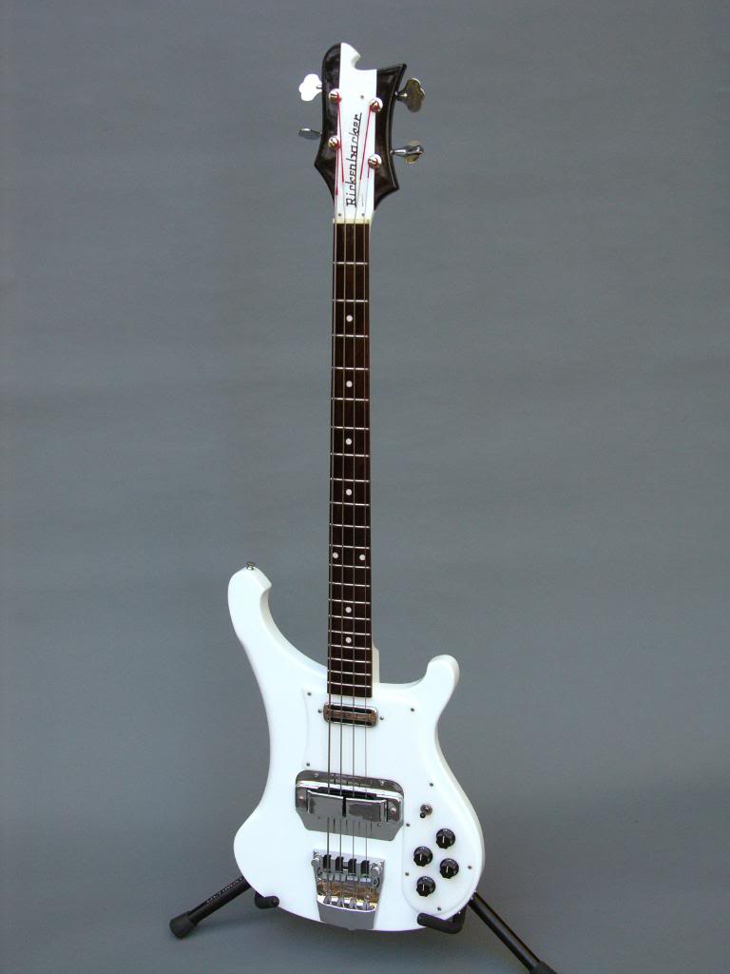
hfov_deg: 27.0
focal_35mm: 54
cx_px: 365
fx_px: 1518
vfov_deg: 35.5
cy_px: 487
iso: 100
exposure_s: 1/36
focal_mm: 13.7
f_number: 5.5
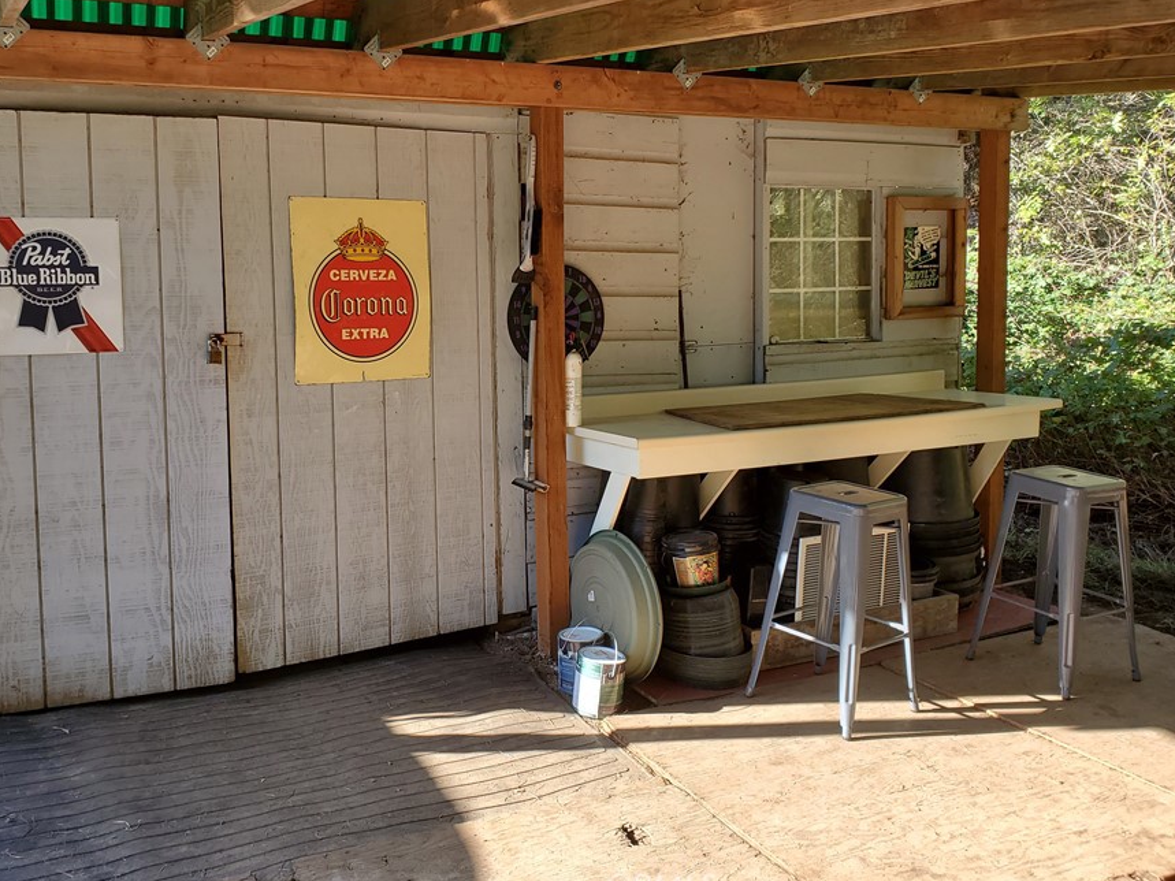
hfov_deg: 58.1
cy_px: 380
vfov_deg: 45.3
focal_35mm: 31
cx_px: 498
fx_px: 1052
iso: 50
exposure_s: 1/208
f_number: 2.4
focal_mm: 4.3
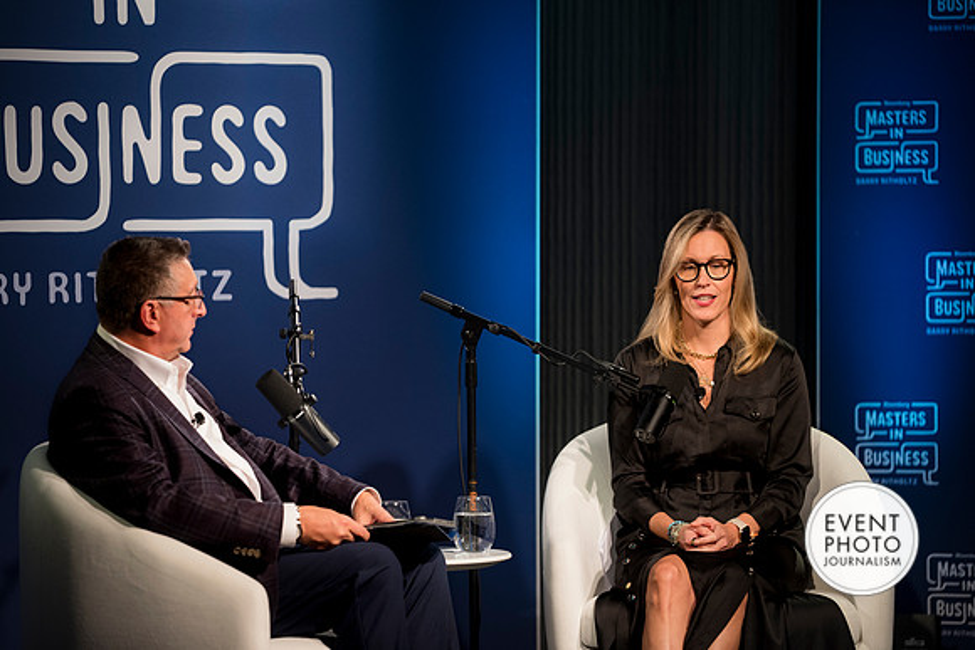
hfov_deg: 11.8
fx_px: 4709
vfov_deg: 7.9
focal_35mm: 174
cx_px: 488
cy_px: 325
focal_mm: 170
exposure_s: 1/125
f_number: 2.8
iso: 1250
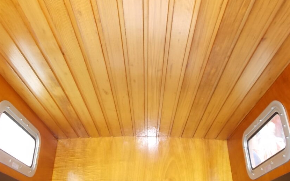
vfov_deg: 37.3
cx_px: 147
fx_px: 269
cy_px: 99
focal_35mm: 34
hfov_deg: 56.7
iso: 200
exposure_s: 1/25
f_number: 3.2
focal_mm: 4.6
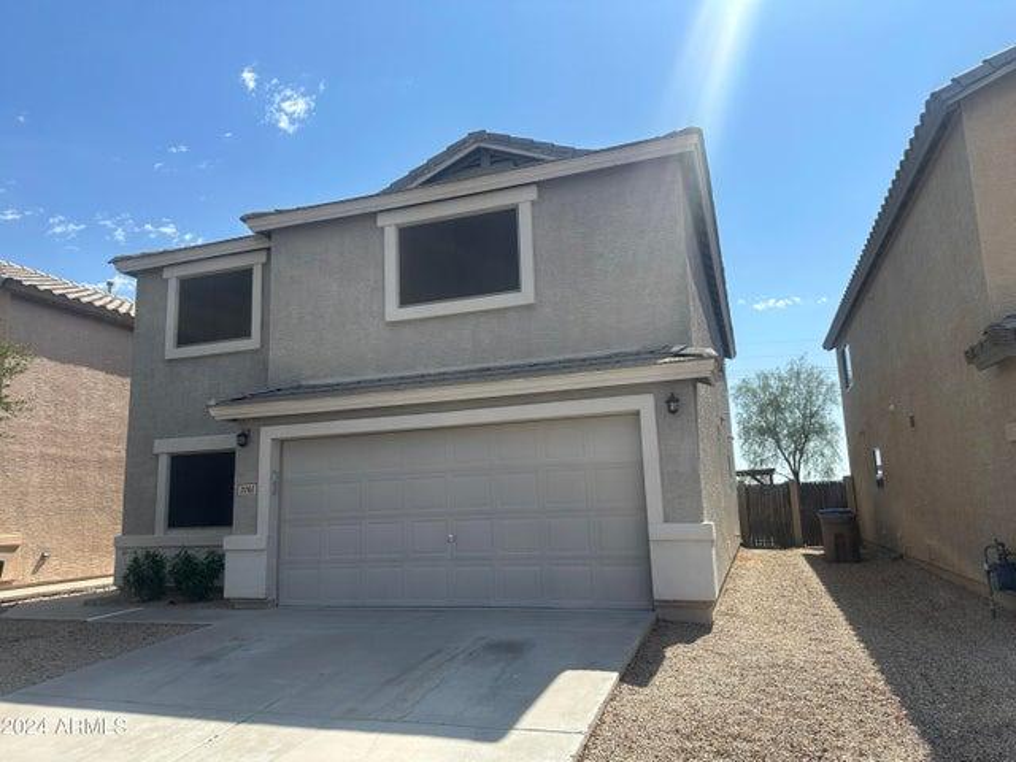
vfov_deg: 56.8
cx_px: 508
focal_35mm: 24
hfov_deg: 71.6
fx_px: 704
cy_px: 381
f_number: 1.78
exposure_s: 1/4348
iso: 80
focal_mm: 6.86
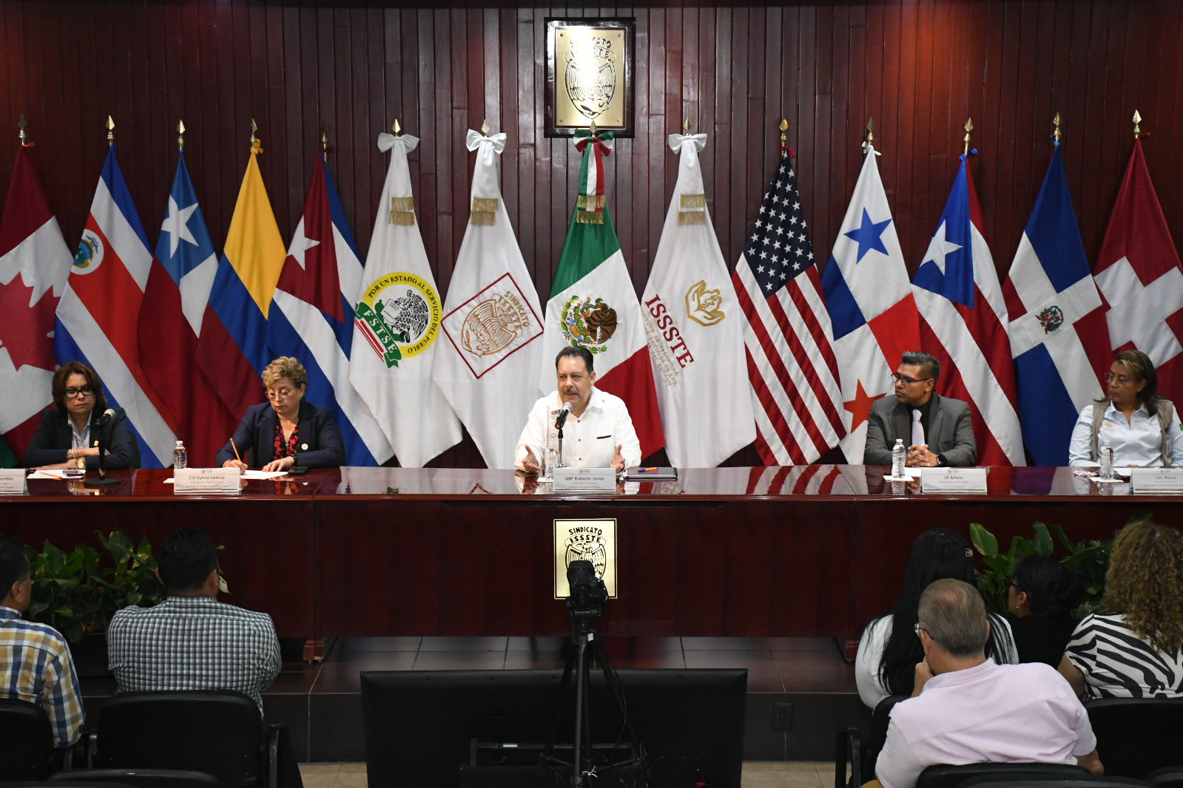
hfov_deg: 26.7
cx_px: 592
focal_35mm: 76
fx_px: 2497
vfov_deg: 17.9
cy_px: 396
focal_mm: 50
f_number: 6.3
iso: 3200
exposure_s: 1/125
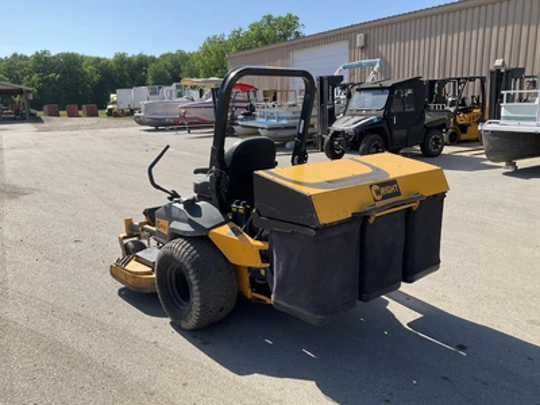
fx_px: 452
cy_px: 202
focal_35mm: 29
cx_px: 270
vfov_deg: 48.2
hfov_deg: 61.7
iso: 25
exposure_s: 1/1195
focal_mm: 3
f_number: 1.8
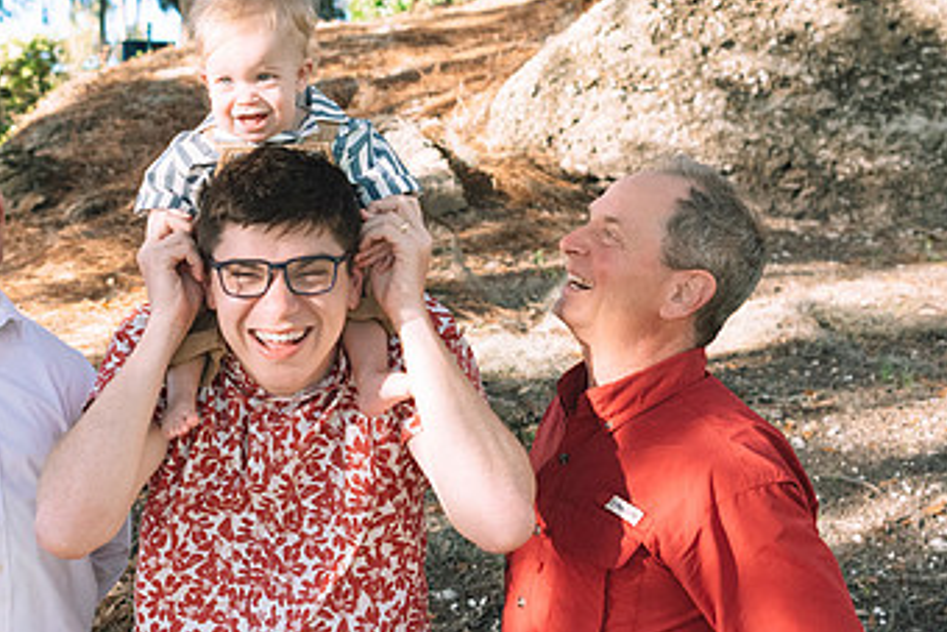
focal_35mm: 73
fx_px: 1921
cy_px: 218
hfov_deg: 27.2
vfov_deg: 18.6
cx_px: 210
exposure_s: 1/2500
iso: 1250
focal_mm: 32
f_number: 3.5
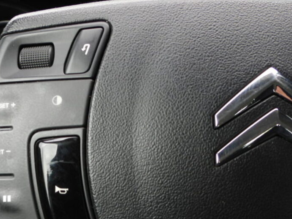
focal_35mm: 66
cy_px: 192
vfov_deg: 21.8
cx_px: 61
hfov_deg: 28.8
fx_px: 557
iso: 100
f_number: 3.2
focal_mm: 5.8
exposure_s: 1/125
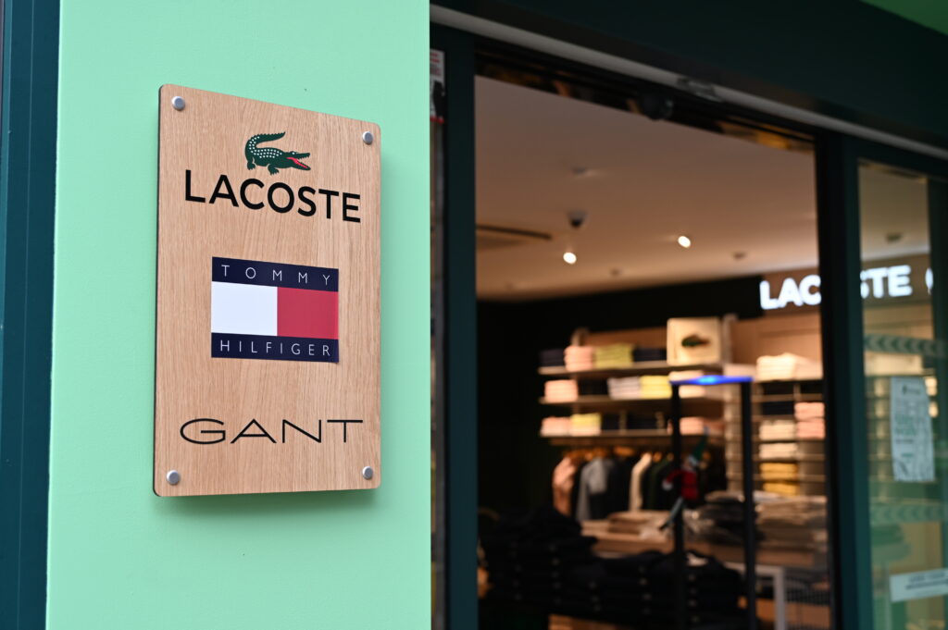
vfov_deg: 29.2
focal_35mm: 46
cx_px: 474
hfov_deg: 42.8
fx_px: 1210
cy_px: 315
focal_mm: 46
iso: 400
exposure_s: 1/250
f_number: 4
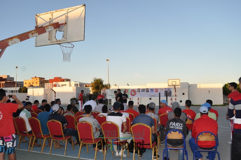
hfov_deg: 64.6
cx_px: 120
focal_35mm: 28
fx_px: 191
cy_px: 80
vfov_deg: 45.6
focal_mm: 19
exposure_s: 1/200
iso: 200
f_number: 5.6
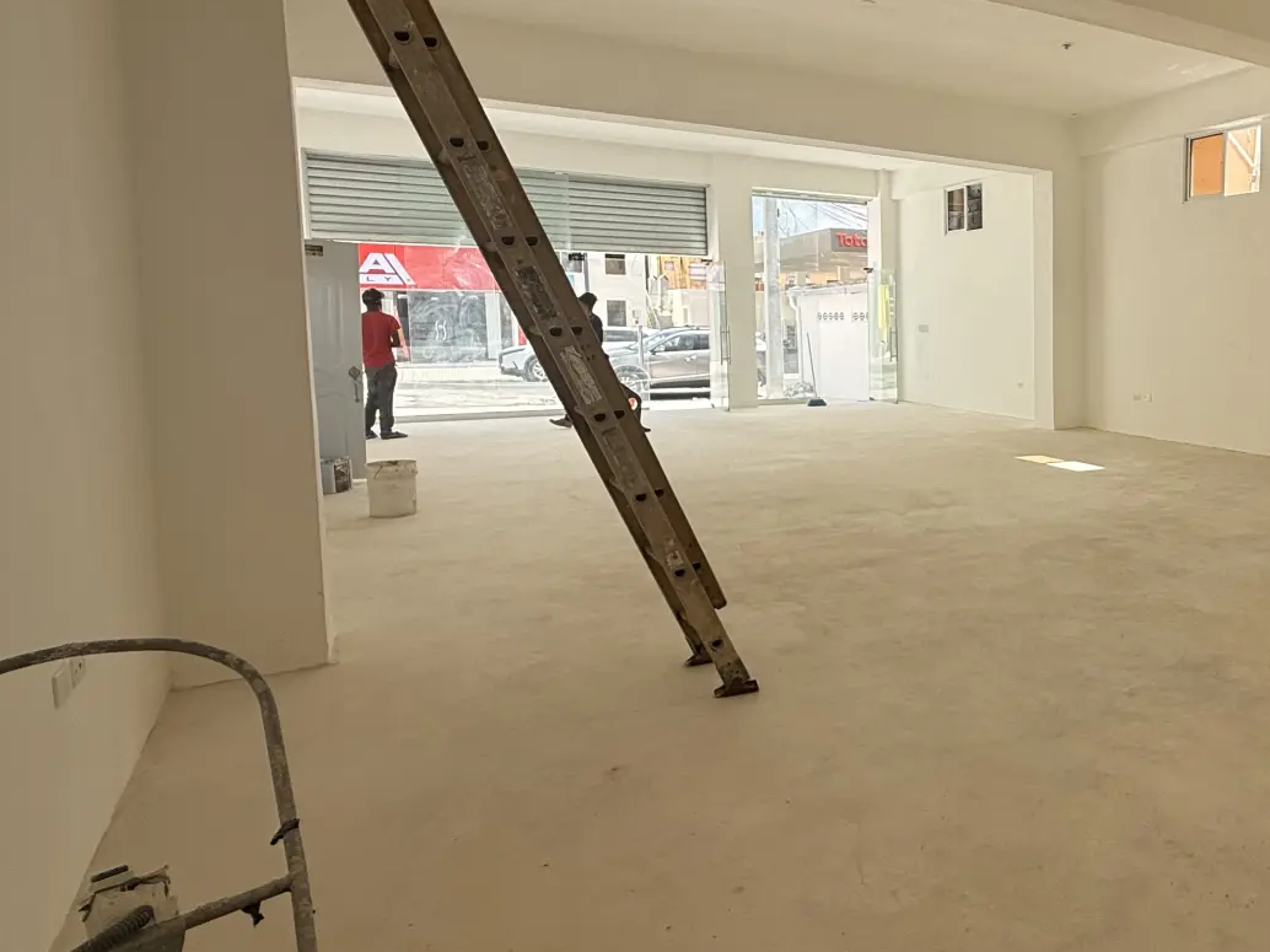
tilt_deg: -5.1
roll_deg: +0.1
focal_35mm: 26
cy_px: 414
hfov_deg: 60.1
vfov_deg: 52.9
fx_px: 954
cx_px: 1071
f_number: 2.2
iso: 50
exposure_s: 1/613
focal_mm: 2.22
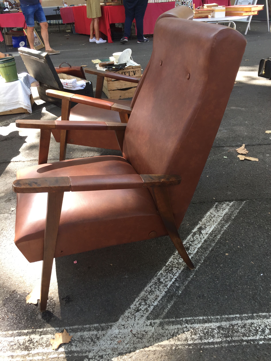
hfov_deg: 48.2
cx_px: 136
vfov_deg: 61.7
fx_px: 303
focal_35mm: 29
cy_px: 180
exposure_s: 1/100
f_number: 2.2
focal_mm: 4.15
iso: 40
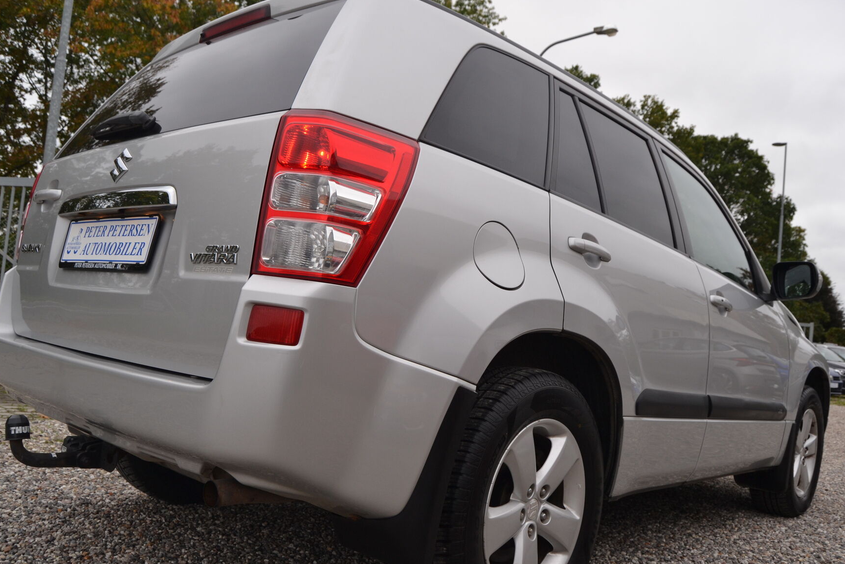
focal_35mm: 30
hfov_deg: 61.9
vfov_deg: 43.6
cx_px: 431
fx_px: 704
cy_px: 296
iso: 250
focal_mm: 18
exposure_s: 1/125
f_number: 5.6
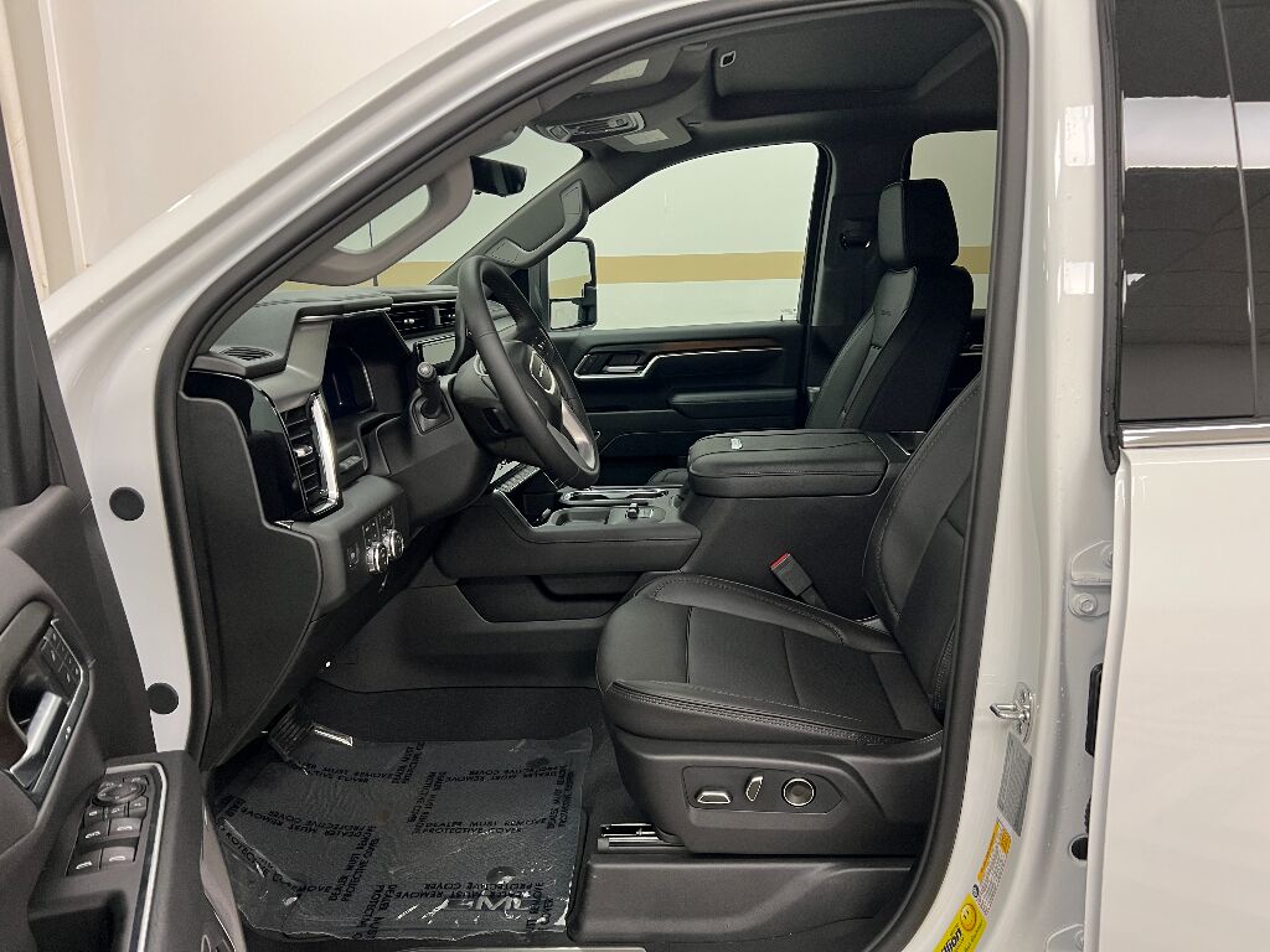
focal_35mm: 26
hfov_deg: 67.3
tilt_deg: -13.2
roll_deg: +1.7
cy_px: 476
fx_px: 954
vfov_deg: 53.1
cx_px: 635
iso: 100
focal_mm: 5.7
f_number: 1.5
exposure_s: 1/60
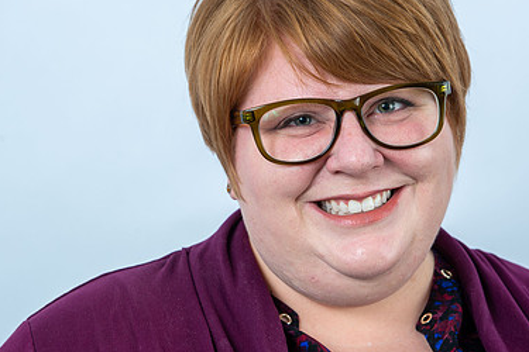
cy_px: 186
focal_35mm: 102
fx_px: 1499
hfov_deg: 20.0
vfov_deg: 13.4
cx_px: 278
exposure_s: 1/250
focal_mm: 66
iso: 160
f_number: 8
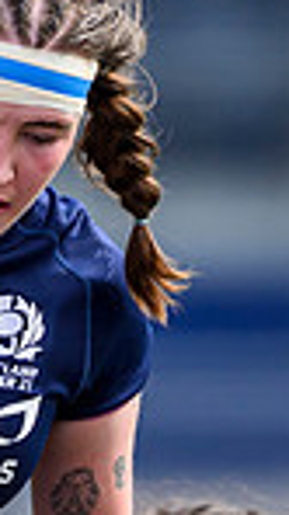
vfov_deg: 0.8
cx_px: -653
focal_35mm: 2586
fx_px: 35311
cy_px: 187
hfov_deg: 0.5
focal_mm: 400
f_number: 3.2
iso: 500
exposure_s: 1/3200
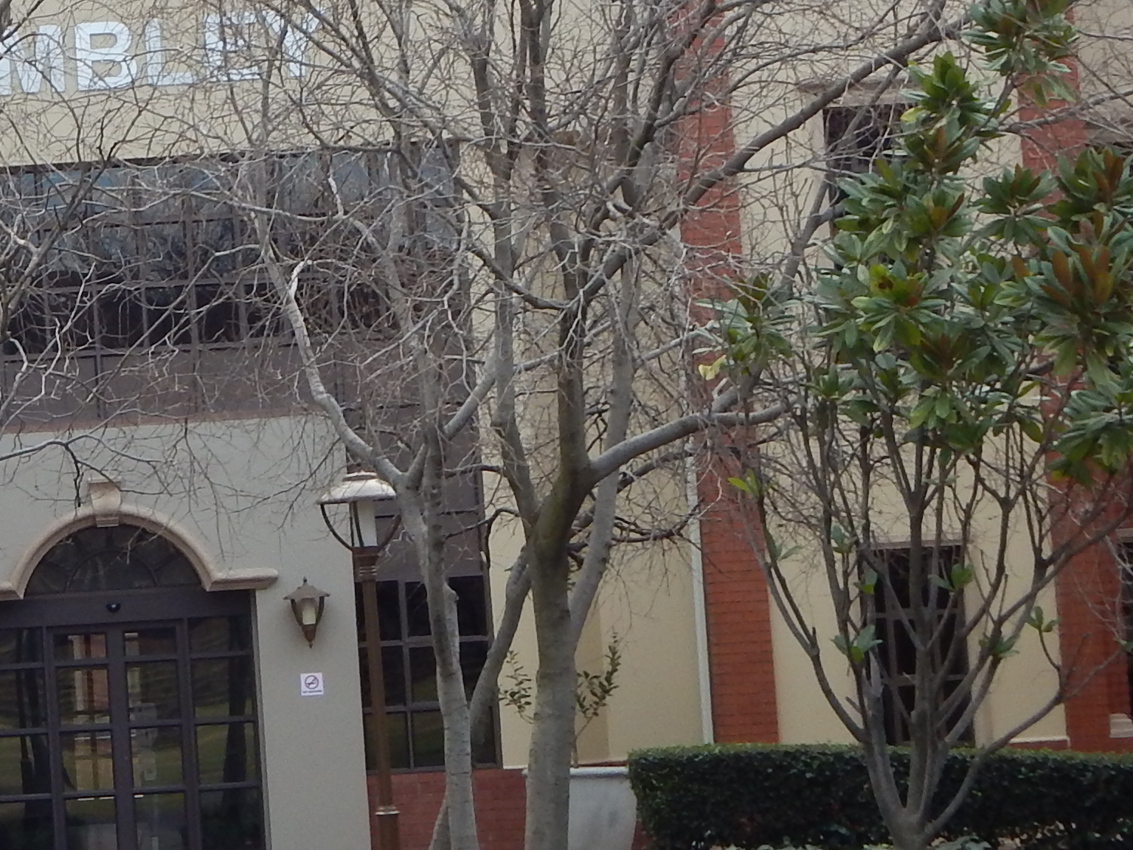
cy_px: 288
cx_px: -207
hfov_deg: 13.4
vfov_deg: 10.3
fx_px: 4713
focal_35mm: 144
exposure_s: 1/250
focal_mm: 8.6
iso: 125
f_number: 3.7
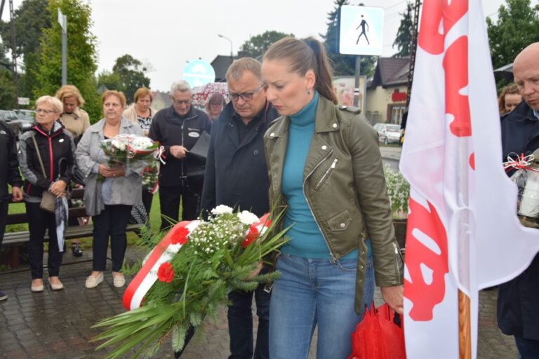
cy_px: 180
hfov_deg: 46.4
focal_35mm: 42
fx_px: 629
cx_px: 270
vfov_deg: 31.9
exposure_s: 1/125
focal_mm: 28
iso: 320
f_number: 5.6
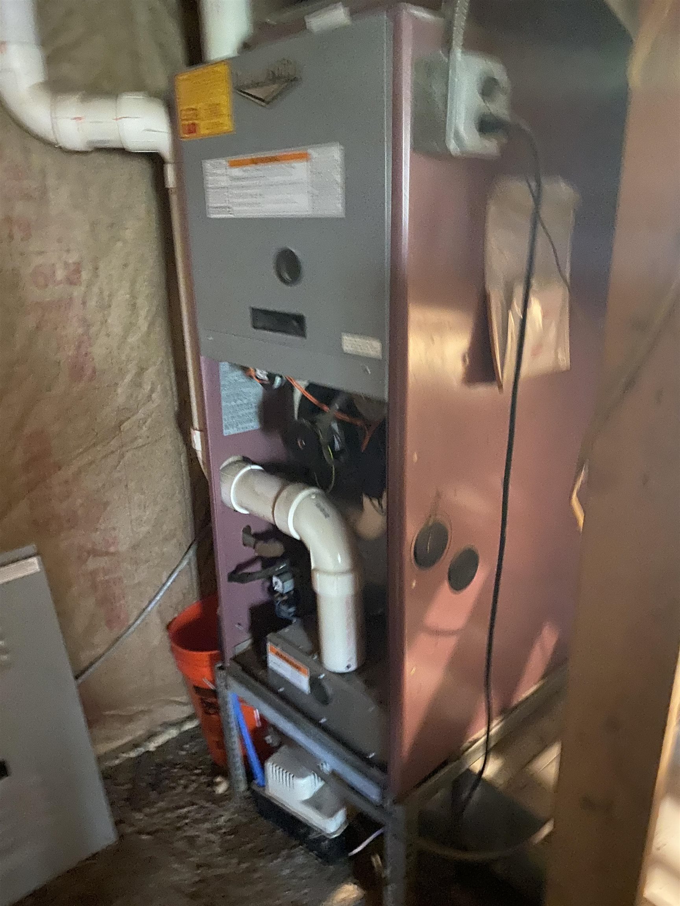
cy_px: 453
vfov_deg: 67.3
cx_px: 340
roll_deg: +0.4
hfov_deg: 53.1
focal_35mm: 26
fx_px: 681
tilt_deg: -19.2
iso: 800
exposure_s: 1/8
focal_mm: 4.25
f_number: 1.8
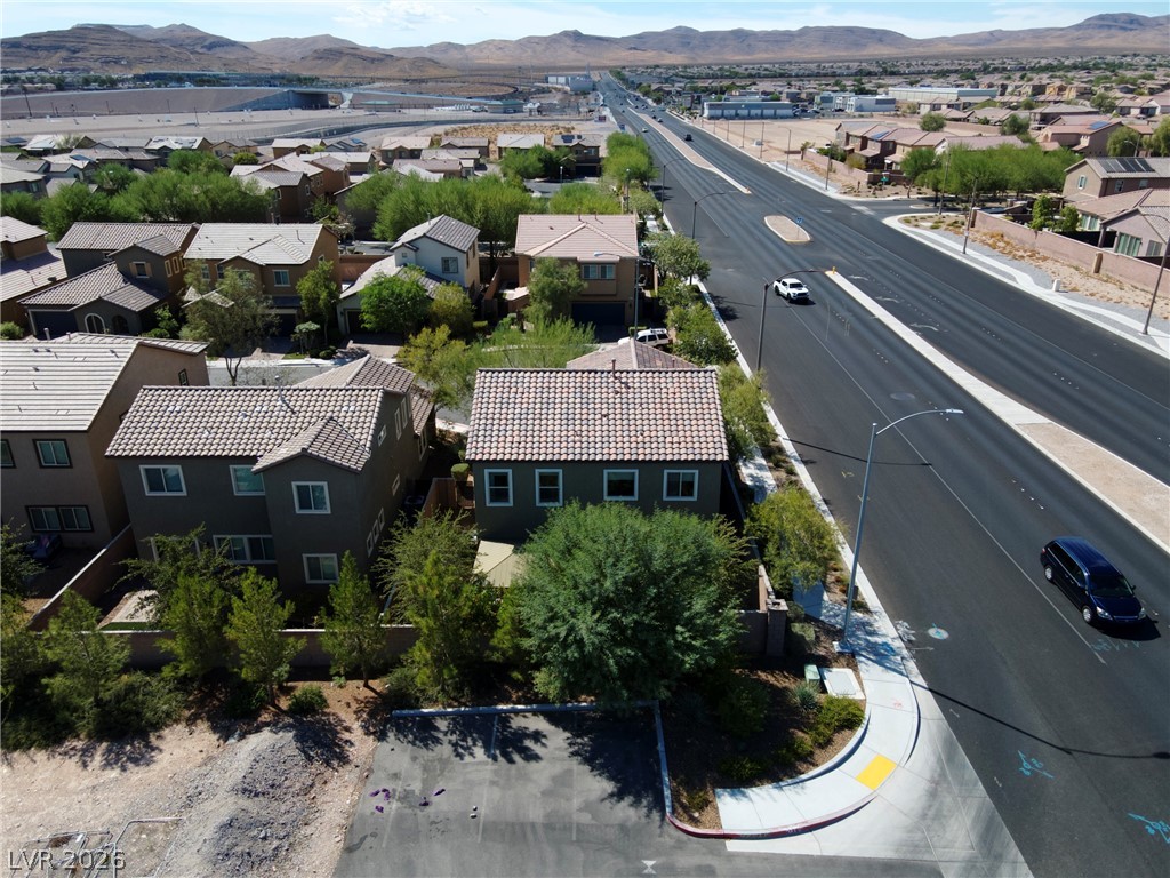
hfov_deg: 71.6
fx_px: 811
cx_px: 585
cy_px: 439
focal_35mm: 24
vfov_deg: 56.8
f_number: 2.8
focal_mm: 4.5
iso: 100
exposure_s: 1/500
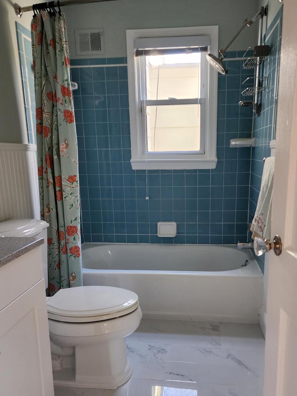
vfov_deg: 63.4
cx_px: 165
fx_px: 320
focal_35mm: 28
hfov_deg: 49.6
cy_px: 215
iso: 400
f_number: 1.8
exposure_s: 1/120
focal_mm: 6.4
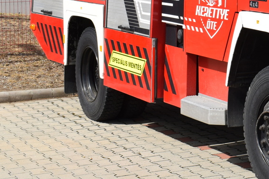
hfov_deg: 16.6
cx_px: 322
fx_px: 882
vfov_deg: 11.4
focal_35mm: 118
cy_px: -28
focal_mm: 28
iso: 200
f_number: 10
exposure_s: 1/400
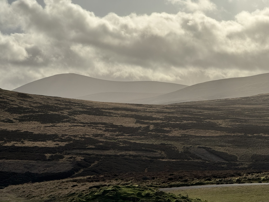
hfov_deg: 16.4
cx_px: 134
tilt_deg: +1.2
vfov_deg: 12.3
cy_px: 101
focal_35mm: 120
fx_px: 933
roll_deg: -0.1
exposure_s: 1/6897
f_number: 2.8
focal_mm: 15.66
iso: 50
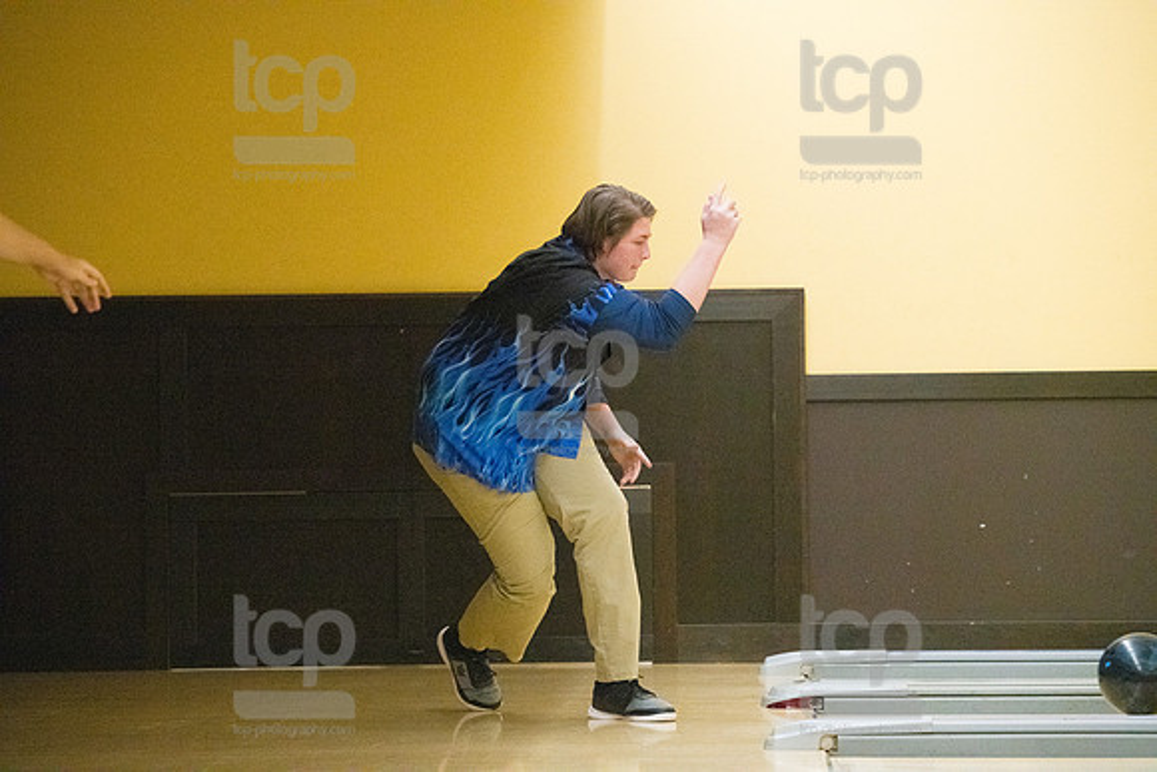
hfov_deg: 14.2
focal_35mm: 145
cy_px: 386
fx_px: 4661
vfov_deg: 9.5
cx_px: 578
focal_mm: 145
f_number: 4.5
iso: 10000
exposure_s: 1/1000
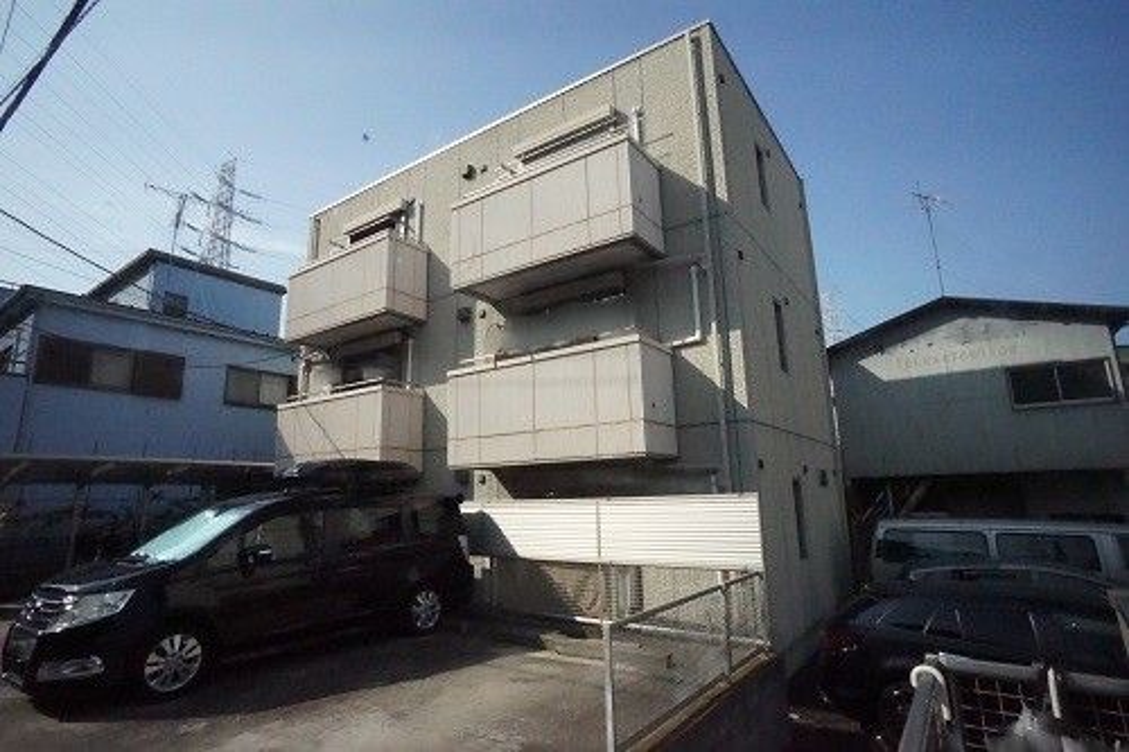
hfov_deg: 73.8
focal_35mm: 24
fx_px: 752
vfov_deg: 53.1
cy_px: 376
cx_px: 564
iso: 16000
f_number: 22
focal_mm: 16
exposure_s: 1/4000
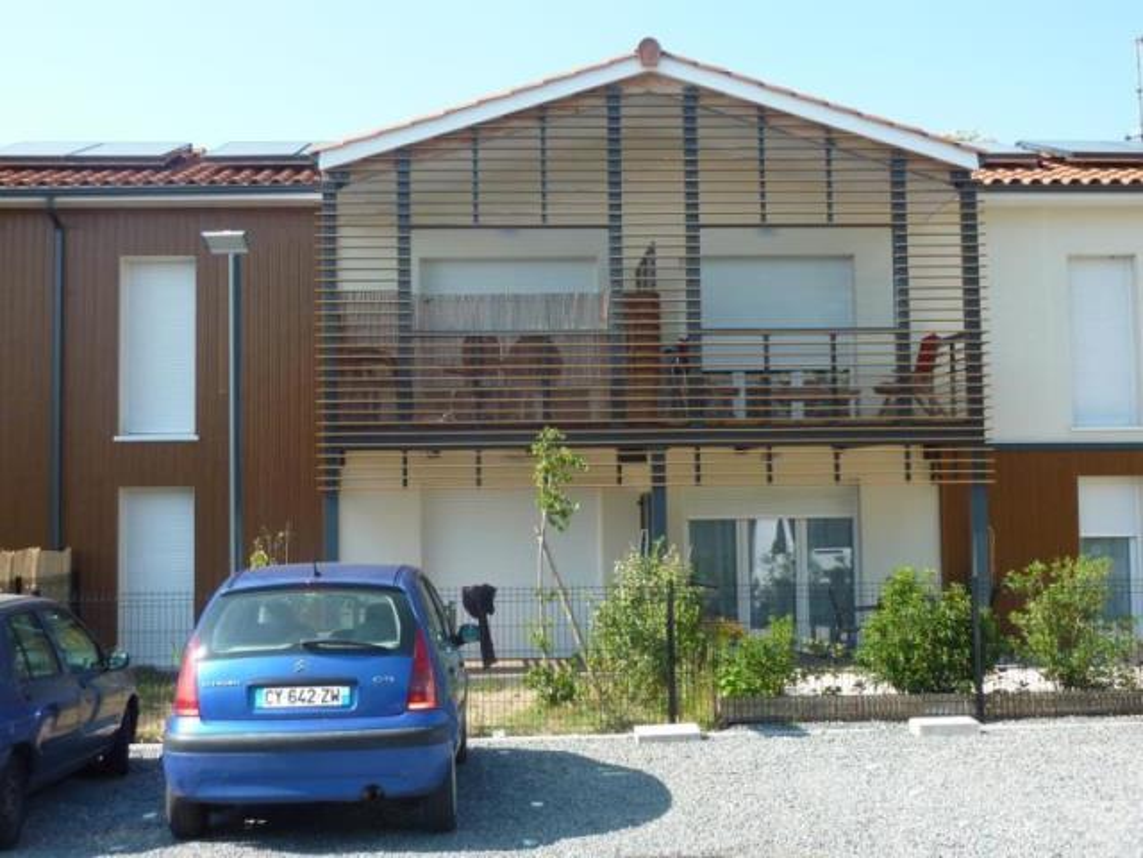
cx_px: 572
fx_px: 1486
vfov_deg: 32.2
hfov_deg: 42.1
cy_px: 429
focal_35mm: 45
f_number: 4
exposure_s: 1/250
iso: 100
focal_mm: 7.3
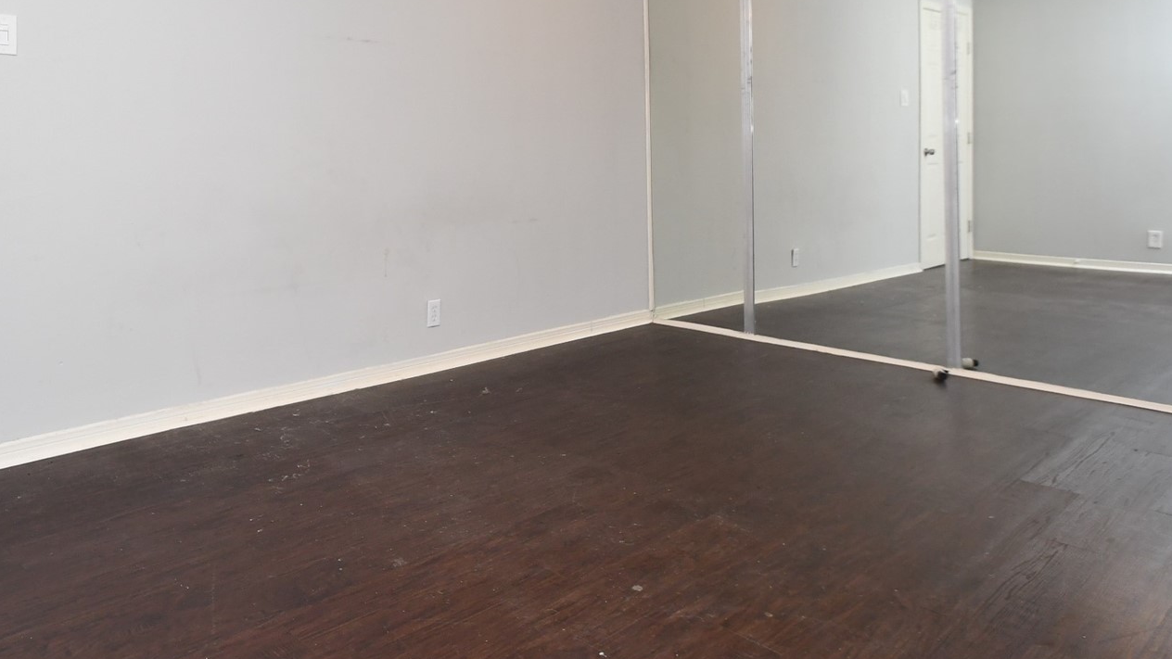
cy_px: 124
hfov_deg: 68.8
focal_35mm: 27
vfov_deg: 40.9
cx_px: 440
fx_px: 839
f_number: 5.6
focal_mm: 10
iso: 500
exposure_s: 1/80
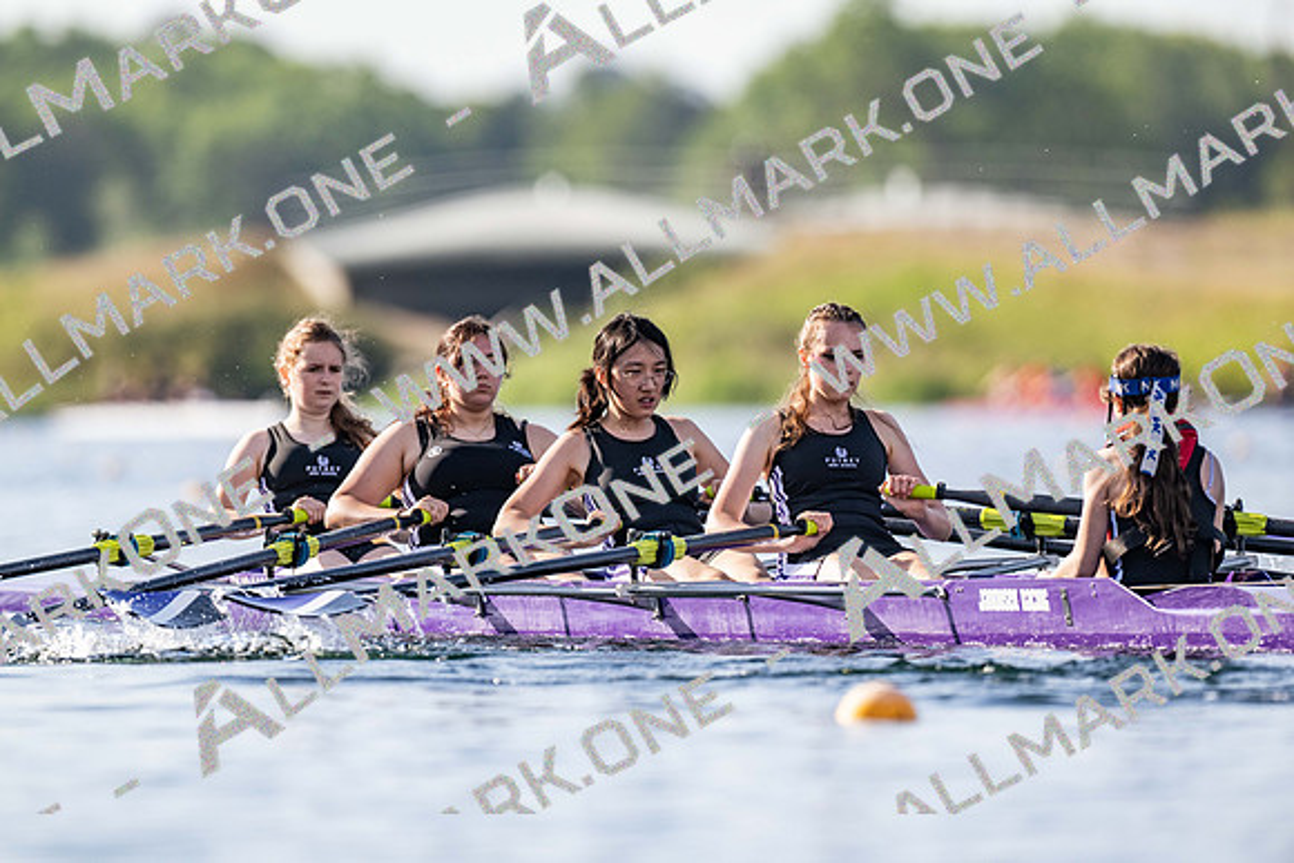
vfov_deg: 2.3
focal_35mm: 600
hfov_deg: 3.4
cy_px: 432
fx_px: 21571
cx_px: 647
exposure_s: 1/2500
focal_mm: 600
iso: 720
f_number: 5.6
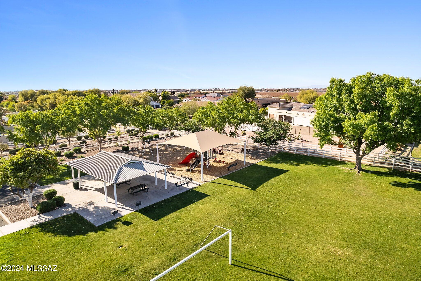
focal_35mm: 22
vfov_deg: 57.2
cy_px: 140
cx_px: 210
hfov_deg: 78.6
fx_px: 257
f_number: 2.8
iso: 100
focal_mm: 8.38
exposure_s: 1/160
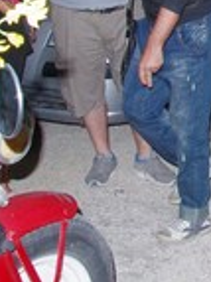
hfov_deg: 14.5
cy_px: -44
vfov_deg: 20.4
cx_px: 365
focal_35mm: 91
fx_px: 741
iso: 1600
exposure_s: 1/60
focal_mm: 18
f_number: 6.3
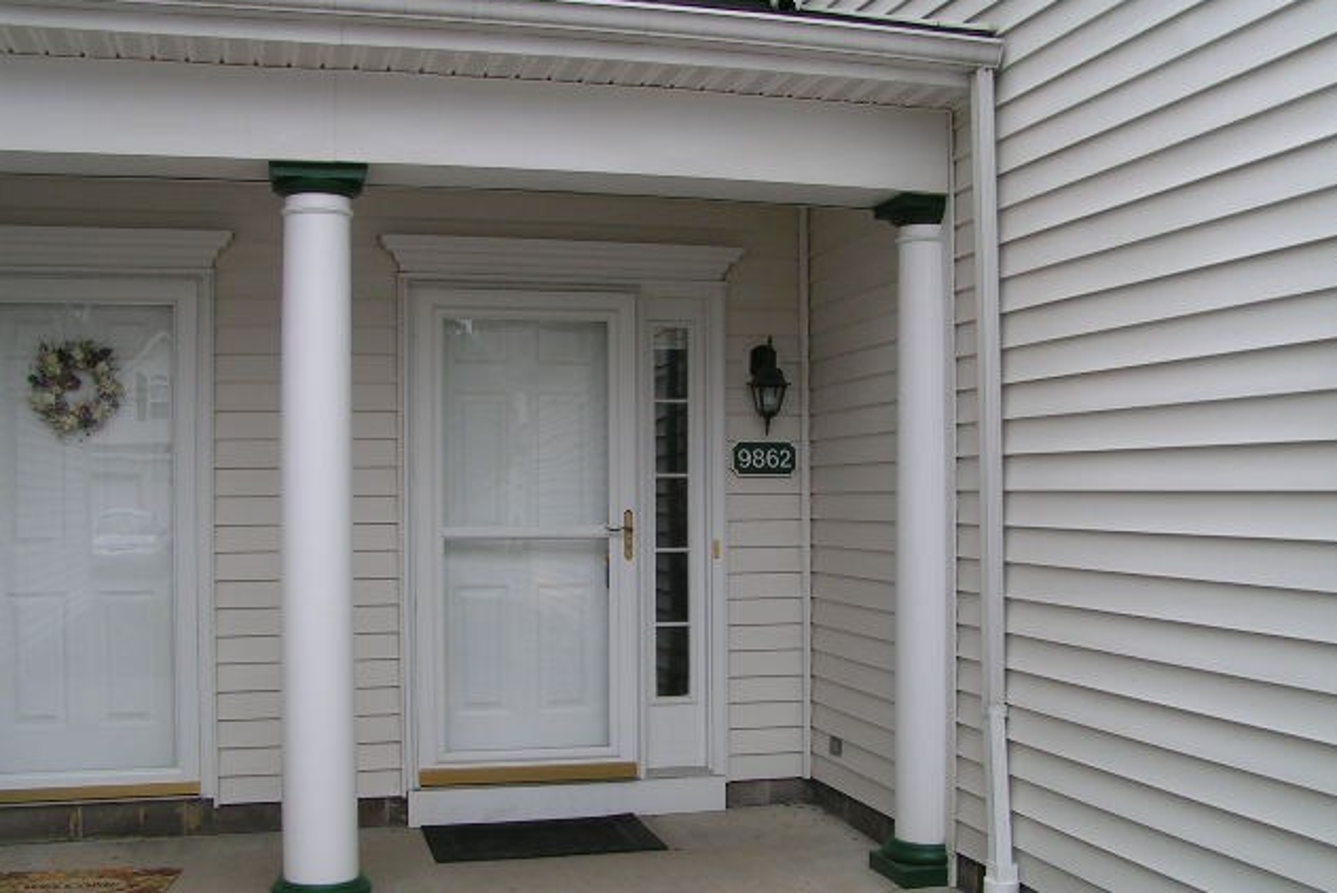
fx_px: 1486
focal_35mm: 40
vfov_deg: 33.4
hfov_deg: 48.4
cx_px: 675
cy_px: 487
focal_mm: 5.8
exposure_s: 1/60
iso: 50
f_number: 5.6
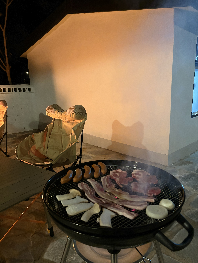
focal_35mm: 26
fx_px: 198
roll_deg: +2.3
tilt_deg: -12.8
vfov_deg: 67.3
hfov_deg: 53.1
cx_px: 99
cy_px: 132
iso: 800
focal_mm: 5.96
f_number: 1.6
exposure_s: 1/30
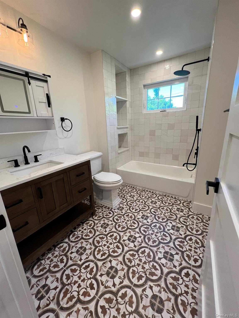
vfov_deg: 106.2
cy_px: 159
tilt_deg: -14.0
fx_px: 120
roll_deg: +2.3
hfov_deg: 89.9
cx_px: 120
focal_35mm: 13
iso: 125
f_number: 1.8
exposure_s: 1/120
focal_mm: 1.57
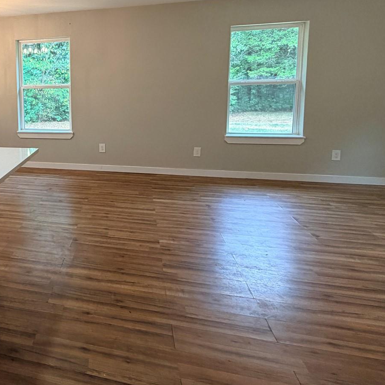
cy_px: 121
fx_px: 352
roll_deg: +2.7
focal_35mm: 28
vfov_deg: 55.8
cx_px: 28
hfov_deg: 49.9
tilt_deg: -7.7
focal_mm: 2.22
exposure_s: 1/120
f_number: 2.2
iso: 250
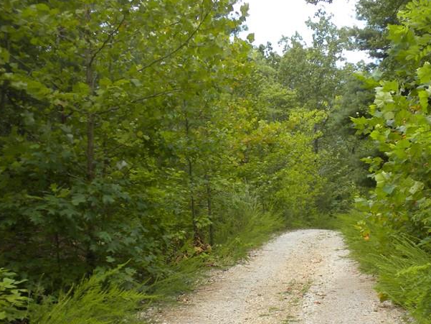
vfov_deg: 23.0
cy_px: 255
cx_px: 303
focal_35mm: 63
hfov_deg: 30.4
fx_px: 785
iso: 64
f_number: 3.5
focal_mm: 6.6
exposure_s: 1/170
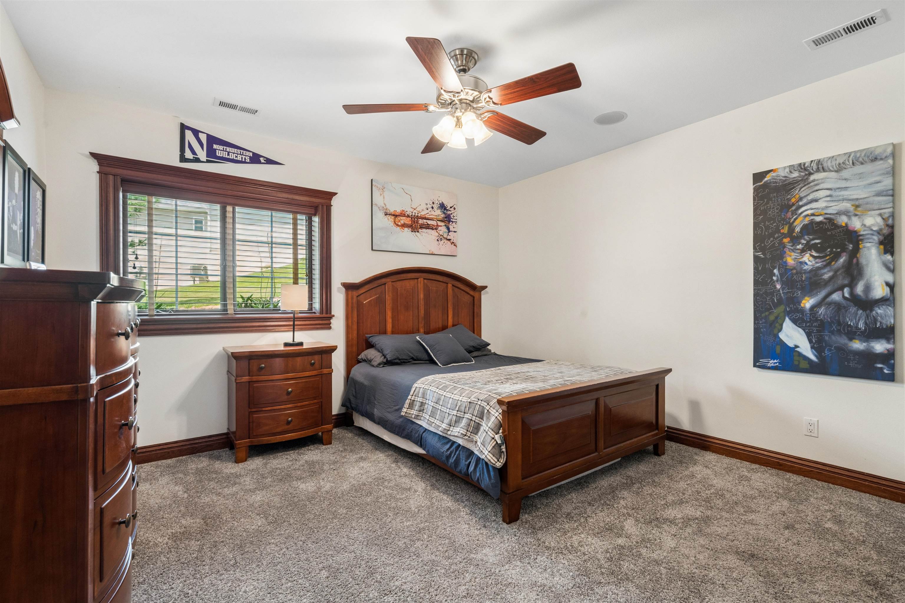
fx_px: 402
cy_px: 302
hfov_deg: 96.7
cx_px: 452
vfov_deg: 73.7
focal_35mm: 16
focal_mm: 16
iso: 800
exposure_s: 1/6
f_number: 10
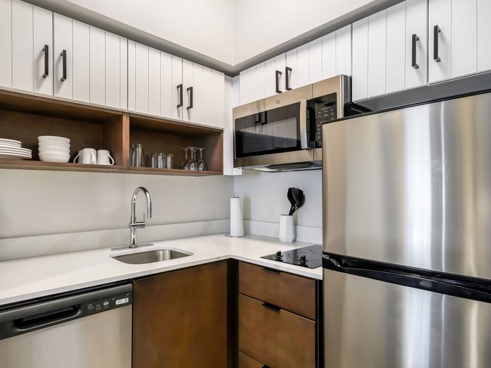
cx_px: 219
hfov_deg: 77.3
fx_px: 306
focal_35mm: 22
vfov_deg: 62.1
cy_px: 184
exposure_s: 1/4
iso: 400
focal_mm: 13
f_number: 8
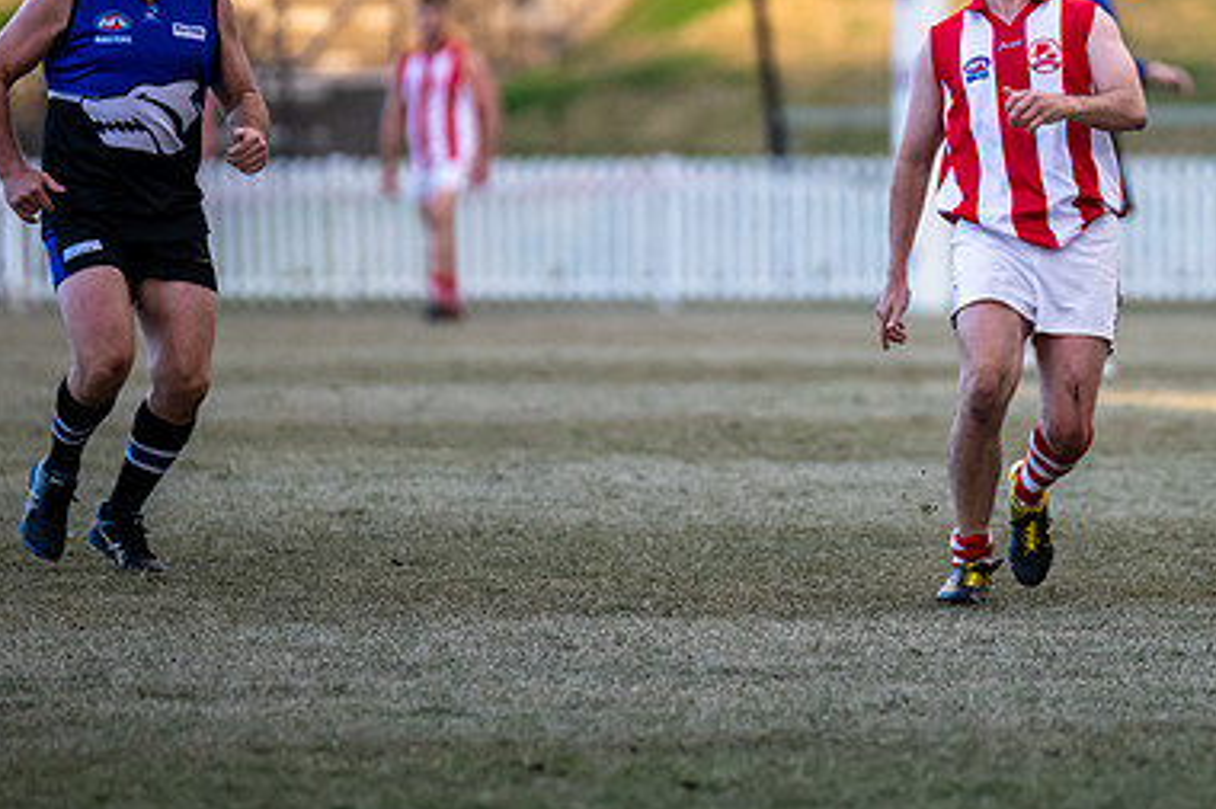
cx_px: 1009
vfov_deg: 2.4
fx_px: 19041
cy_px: 163
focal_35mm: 564
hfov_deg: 3.7
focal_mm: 250
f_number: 2.8
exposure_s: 1/1600
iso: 1100
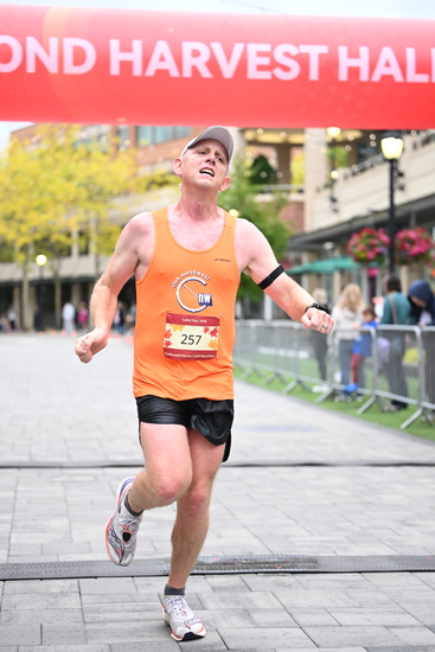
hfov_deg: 19.5
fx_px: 1268
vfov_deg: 28.8
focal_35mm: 70
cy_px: 326
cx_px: 218
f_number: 2.8
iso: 1600
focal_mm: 70
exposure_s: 1/1250
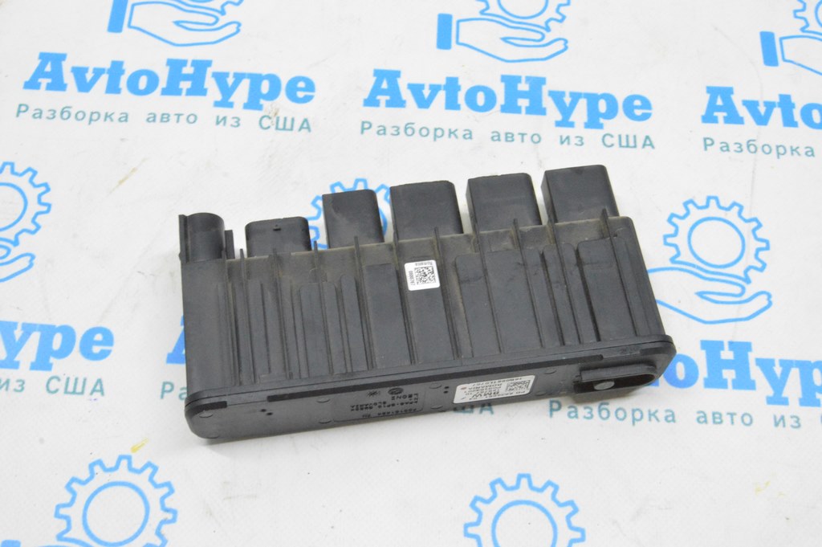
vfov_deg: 28.0
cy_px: 274
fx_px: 1095
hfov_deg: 41.1
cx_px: 411
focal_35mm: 48
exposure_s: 1/15
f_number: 20
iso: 6400
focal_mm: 32
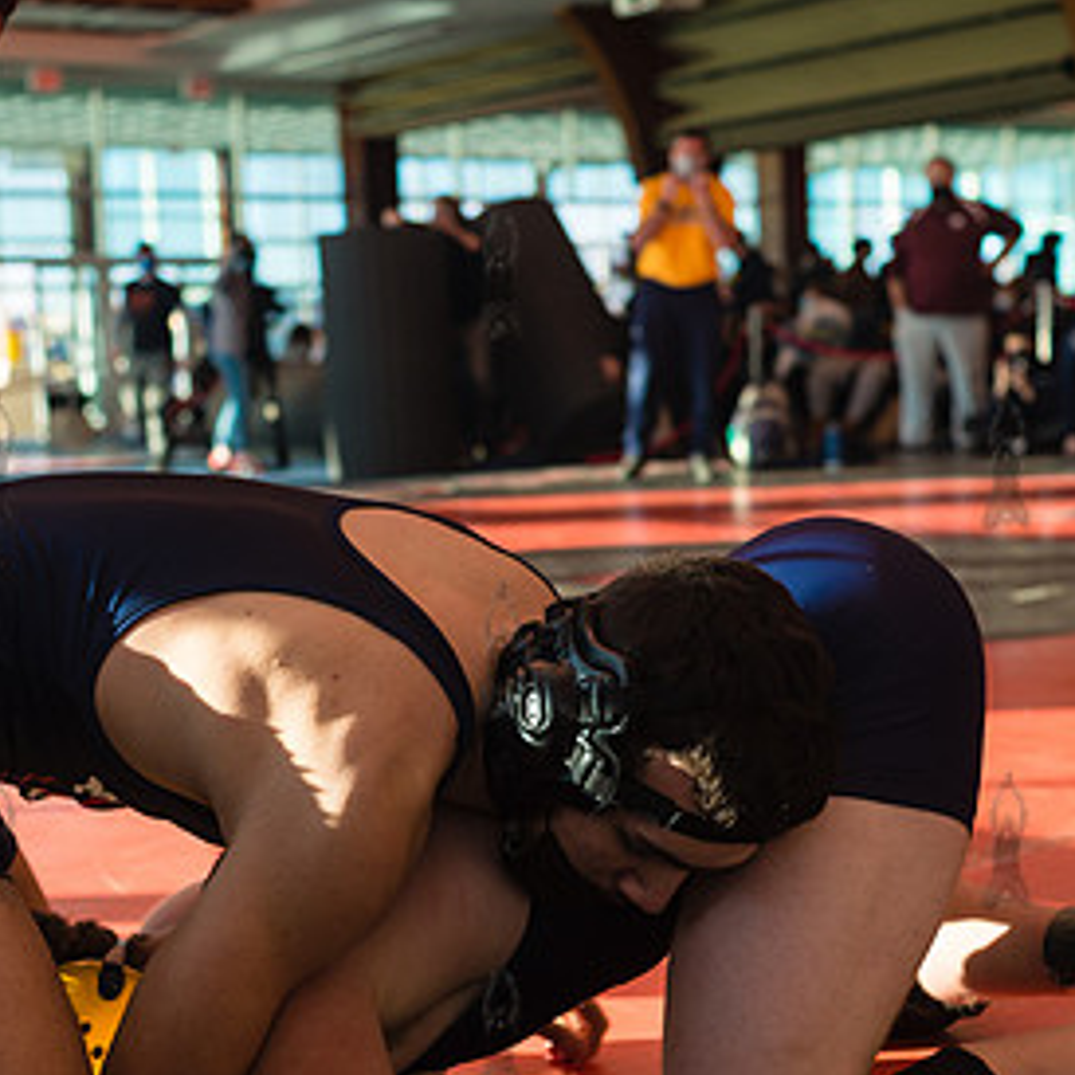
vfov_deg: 27.2
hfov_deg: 27.3
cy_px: 649
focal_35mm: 63
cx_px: 498
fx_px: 2213
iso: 400
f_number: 3.5
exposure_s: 1/400
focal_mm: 35
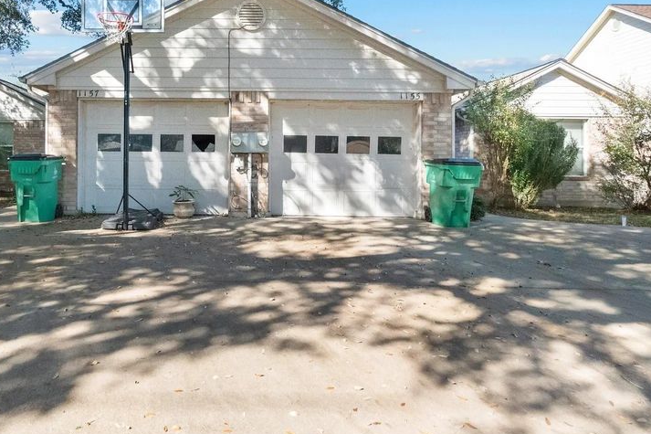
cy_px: 160
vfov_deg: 54.4
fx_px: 416
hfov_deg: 74.5
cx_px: 236
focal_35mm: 23
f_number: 7.1
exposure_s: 1/1000
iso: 12800
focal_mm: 16
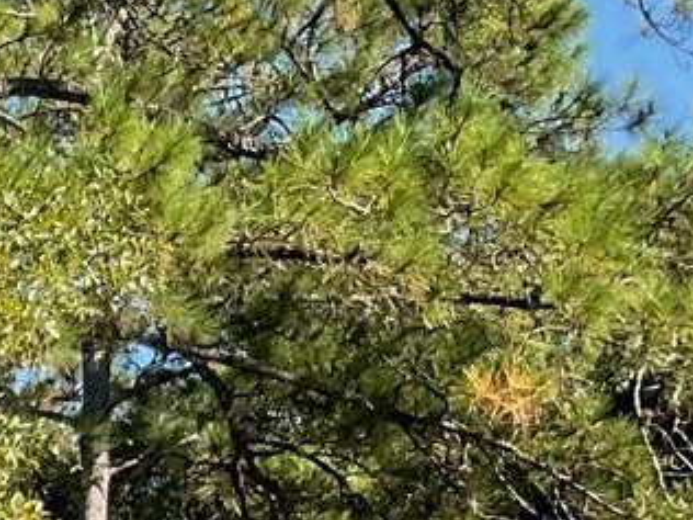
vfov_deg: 9.4
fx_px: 2943
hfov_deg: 11.5
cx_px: -868
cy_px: 1047
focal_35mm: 147
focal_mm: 3
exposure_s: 1/770
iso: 16
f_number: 1.8
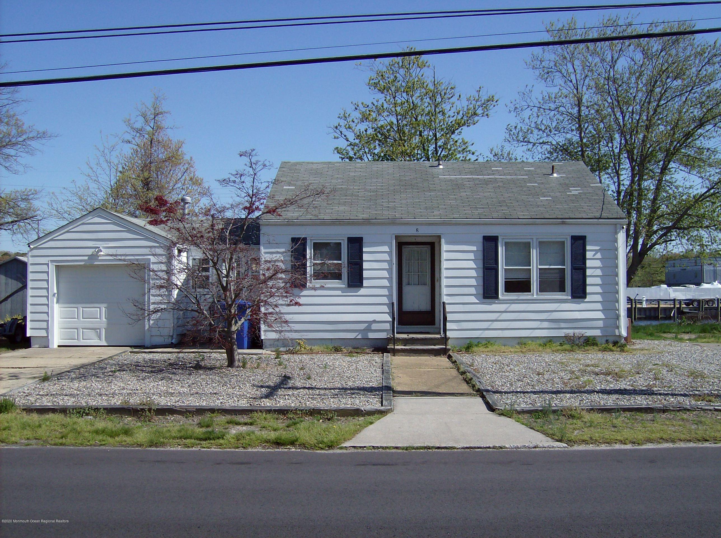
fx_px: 790
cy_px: 269
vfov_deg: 37.6
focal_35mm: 38
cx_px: 360
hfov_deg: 49.1
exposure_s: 1/947
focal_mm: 6.4
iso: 100
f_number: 4.8
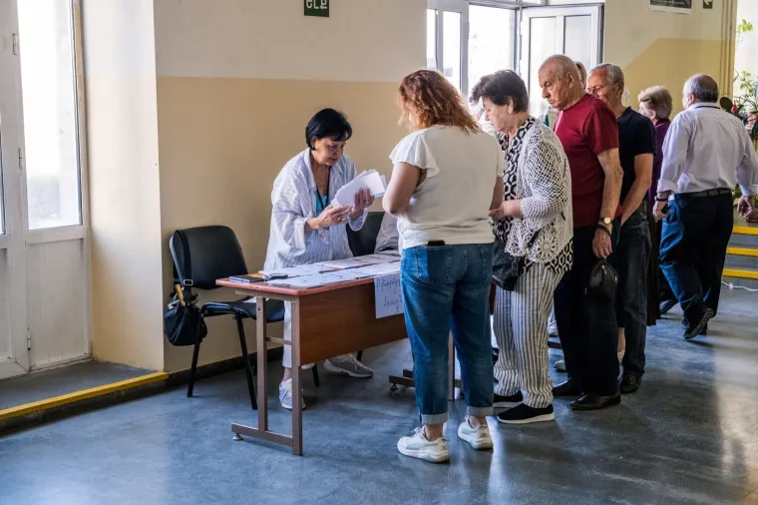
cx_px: 379
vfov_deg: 27.0
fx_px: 1052
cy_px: 252
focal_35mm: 50
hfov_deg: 39.6
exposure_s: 1/160
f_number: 4.5
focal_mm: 33
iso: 2000
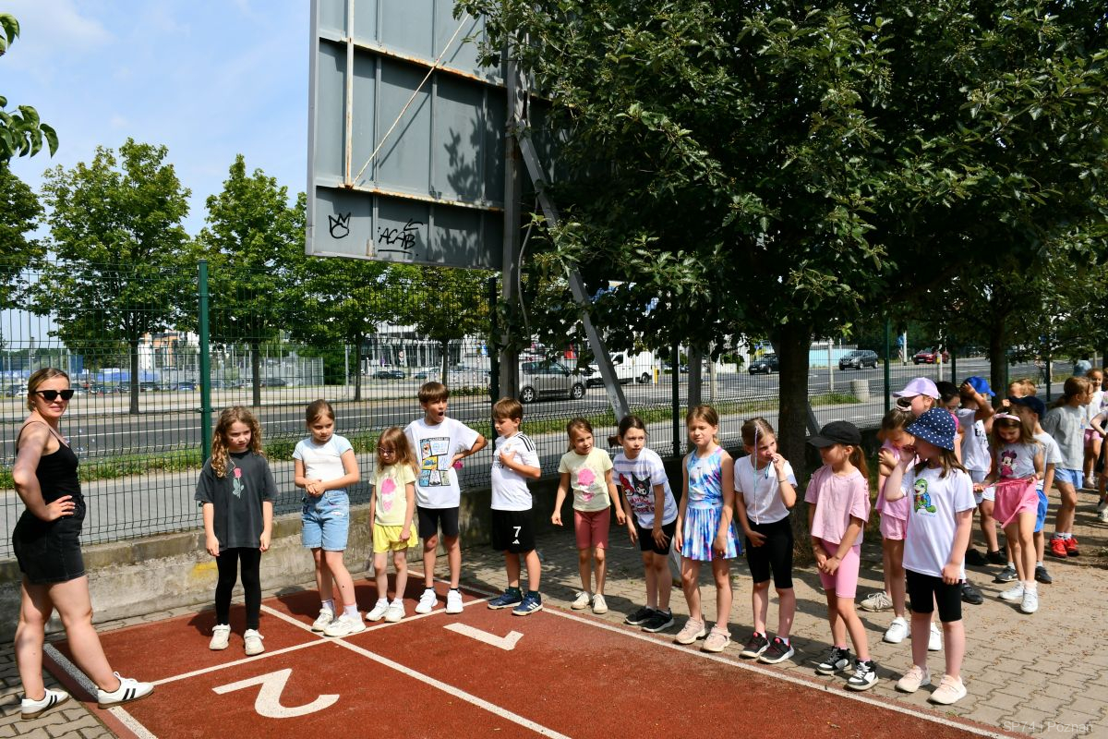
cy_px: 370
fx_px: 831
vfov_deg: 47.9
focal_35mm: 27
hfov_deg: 67.4
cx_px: 554
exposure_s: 1/250
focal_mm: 18
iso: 100
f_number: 10
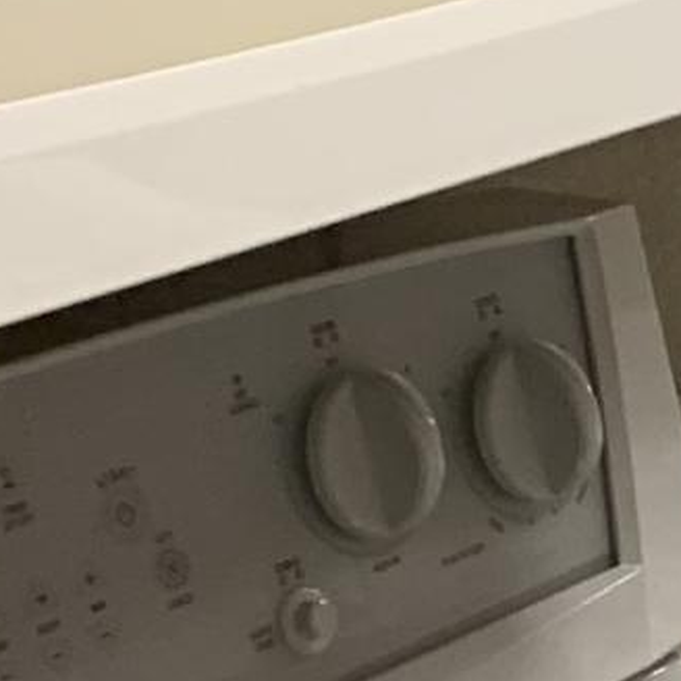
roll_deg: +0.2
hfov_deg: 6.7
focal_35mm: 210
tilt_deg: -13.0
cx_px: 2655
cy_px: 332
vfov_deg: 8.3
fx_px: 4674
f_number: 1.8
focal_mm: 4.25
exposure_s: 1/60
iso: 80
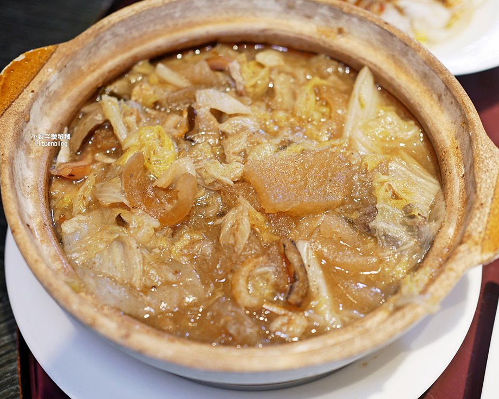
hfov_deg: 35.3
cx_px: 235
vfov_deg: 28.6
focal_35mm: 53
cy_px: 201
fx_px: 783
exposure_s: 1/125
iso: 200
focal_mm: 25
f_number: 2
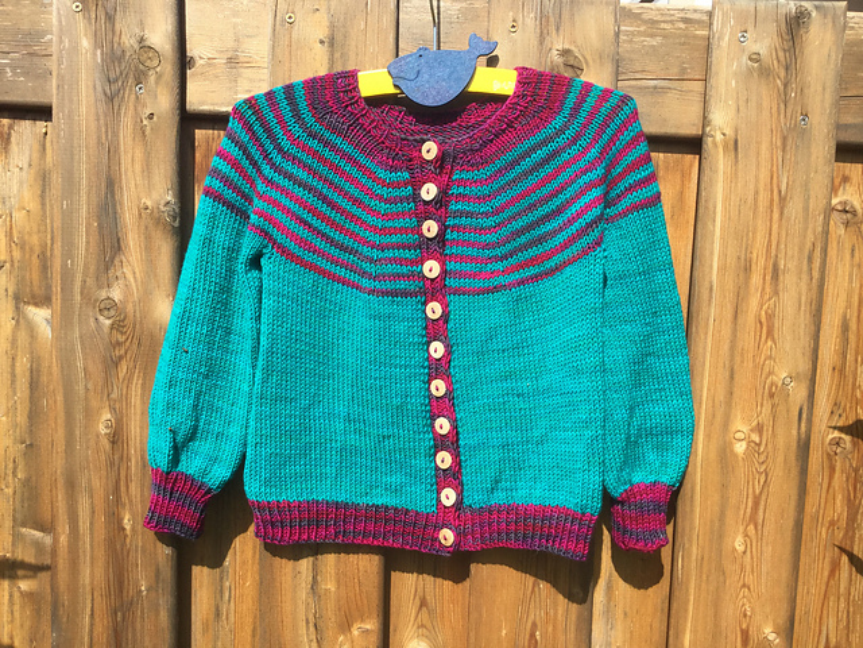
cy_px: 324
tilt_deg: -2.6
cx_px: 432
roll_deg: -2.8
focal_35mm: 31
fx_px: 773
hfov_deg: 58.4
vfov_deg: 45.4
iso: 25
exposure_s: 1/959
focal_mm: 3.3
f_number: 2.4
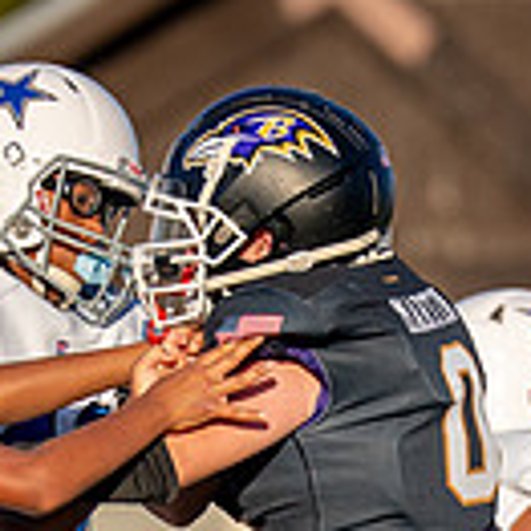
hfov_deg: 1.4
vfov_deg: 1.4
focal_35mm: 1264
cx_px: 310
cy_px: 684
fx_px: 21937
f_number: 2.8
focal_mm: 200
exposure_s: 1/5000
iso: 200
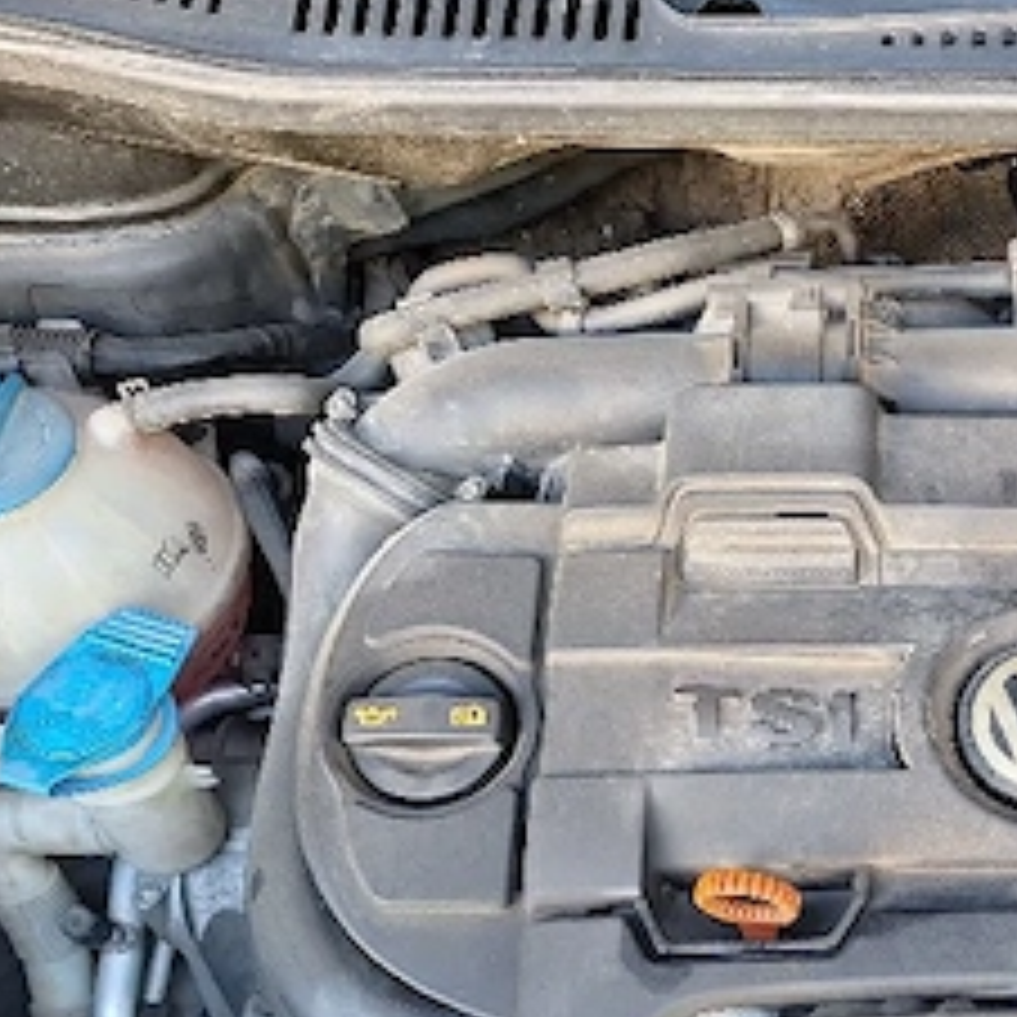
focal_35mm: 54
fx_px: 1795
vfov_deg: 30.2
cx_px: 1224
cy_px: 927
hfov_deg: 27.7
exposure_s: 1/50
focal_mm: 5.54
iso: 40
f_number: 1.8
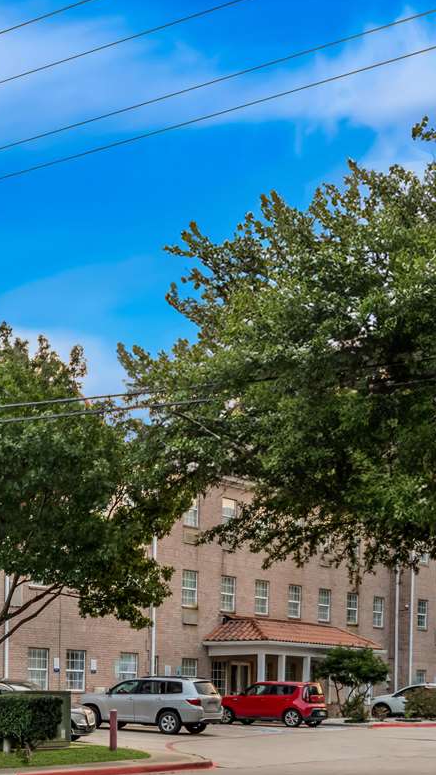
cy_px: 350
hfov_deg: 15.7
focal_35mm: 73
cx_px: -125
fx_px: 1500
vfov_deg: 28.9
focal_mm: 24
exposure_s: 1/125
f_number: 3.5
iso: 400
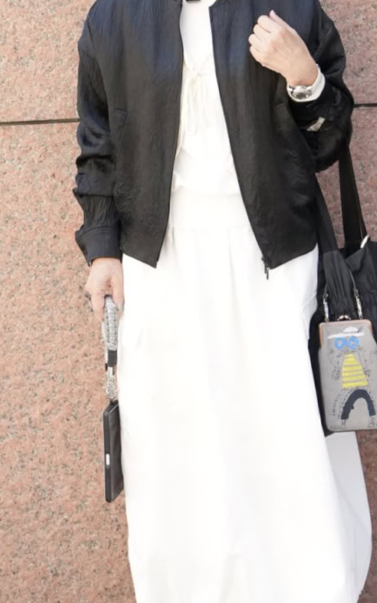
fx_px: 1167
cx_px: 208
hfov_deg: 18.4
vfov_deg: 28.9
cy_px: 245
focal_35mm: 71
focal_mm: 28
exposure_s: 1/4098
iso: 8000
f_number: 2.8
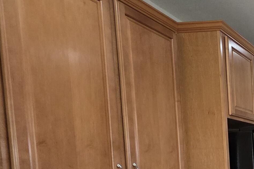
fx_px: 303
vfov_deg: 28.4
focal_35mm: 43
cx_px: 382
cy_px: 185
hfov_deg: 28.7
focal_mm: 2.2
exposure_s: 1/120
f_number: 1.9
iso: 250
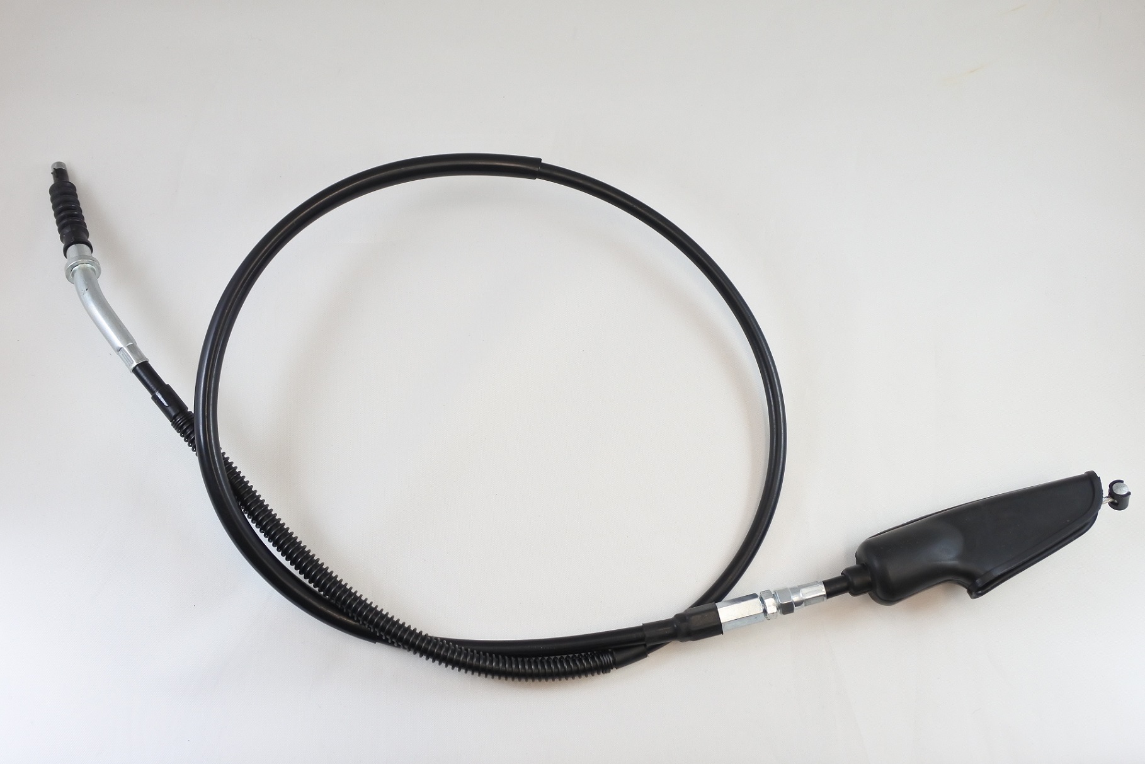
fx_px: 1082
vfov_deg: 38.9
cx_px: 572
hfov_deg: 55.8
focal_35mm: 34
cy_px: 382
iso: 400
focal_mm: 12.8
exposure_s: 1/160
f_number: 4
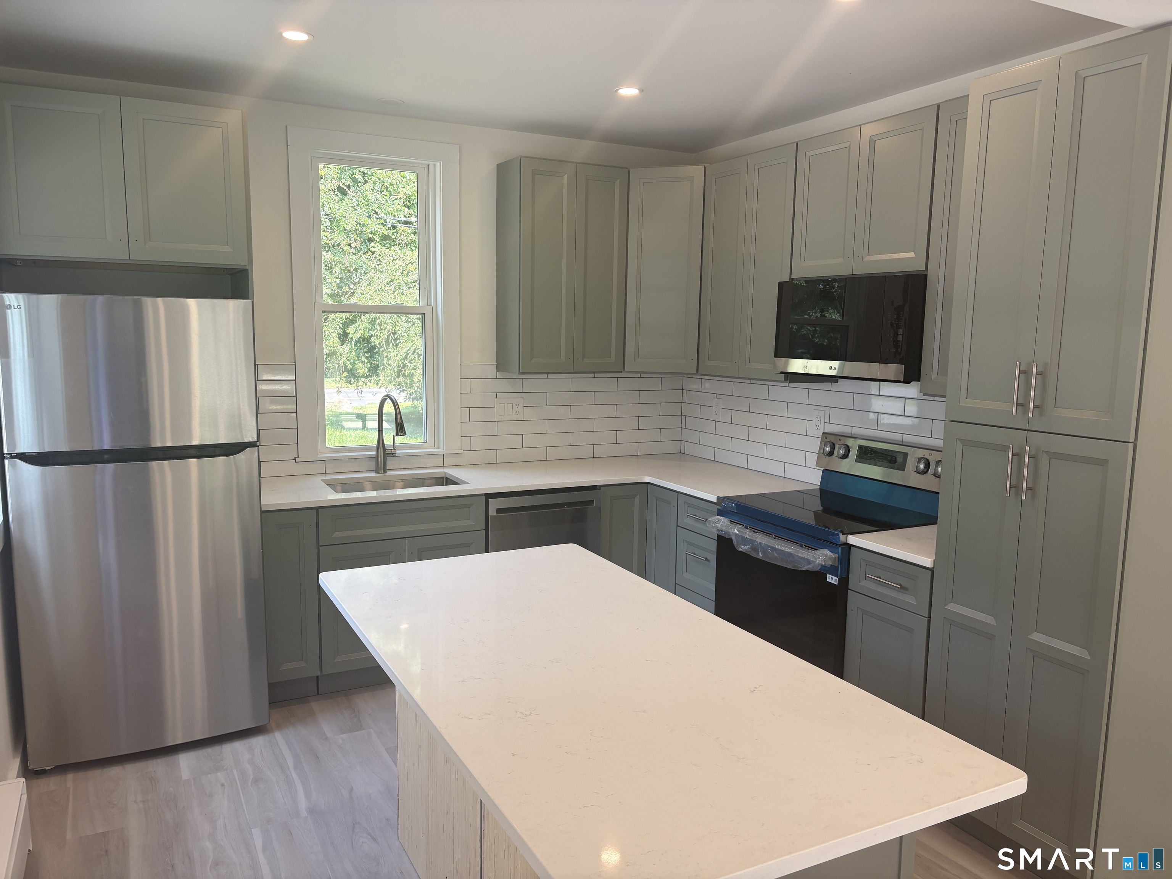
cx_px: 586
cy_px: 440
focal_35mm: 26
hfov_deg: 67.3
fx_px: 880
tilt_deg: -8.7
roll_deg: -0.7
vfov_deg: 53.1
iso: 50
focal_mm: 5.96
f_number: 1.6
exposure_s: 1/127
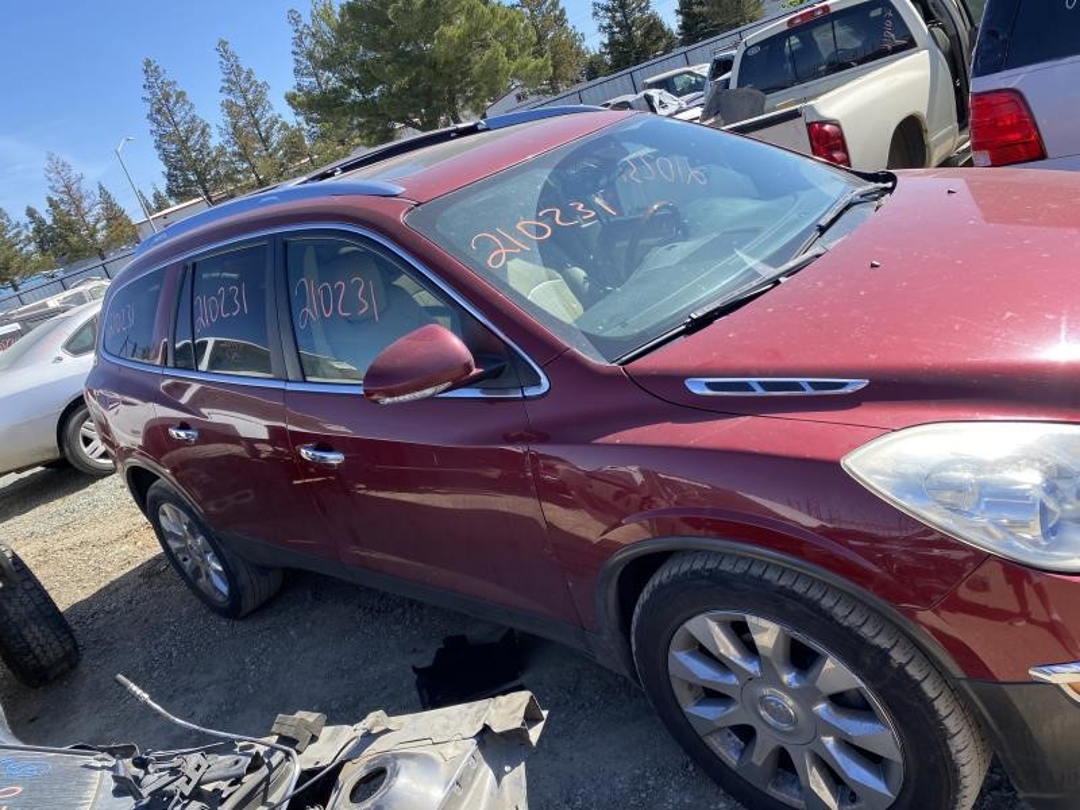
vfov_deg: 53.1
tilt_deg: -17.7
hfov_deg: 67.3
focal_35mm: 26
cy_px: 405
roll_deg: +20.0
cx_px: 540
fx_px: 811
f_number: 1.8
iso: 32
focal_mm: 4.25
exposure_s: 1/1053
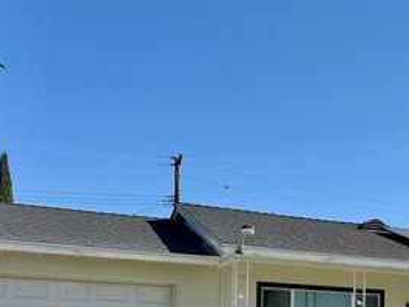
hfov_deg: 31.2
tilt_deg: +3.8
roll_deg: -0.5
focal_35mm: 58
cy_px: 310
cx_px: 392
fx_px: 686
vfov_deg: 24.1
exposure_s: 1/5525
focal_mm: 6.86
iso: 80
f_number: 1.78
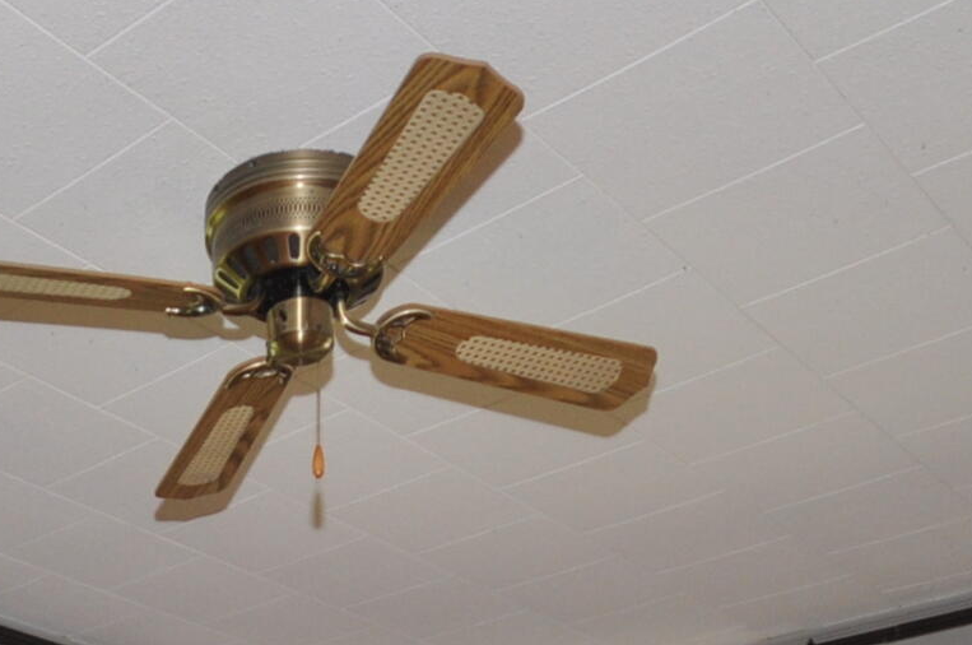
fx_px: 1590
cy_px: 1202
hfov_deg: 32.5
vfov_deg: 17.8
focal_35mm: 59
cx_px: 120
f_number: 4
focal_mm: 10
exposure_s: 1/60
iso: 450
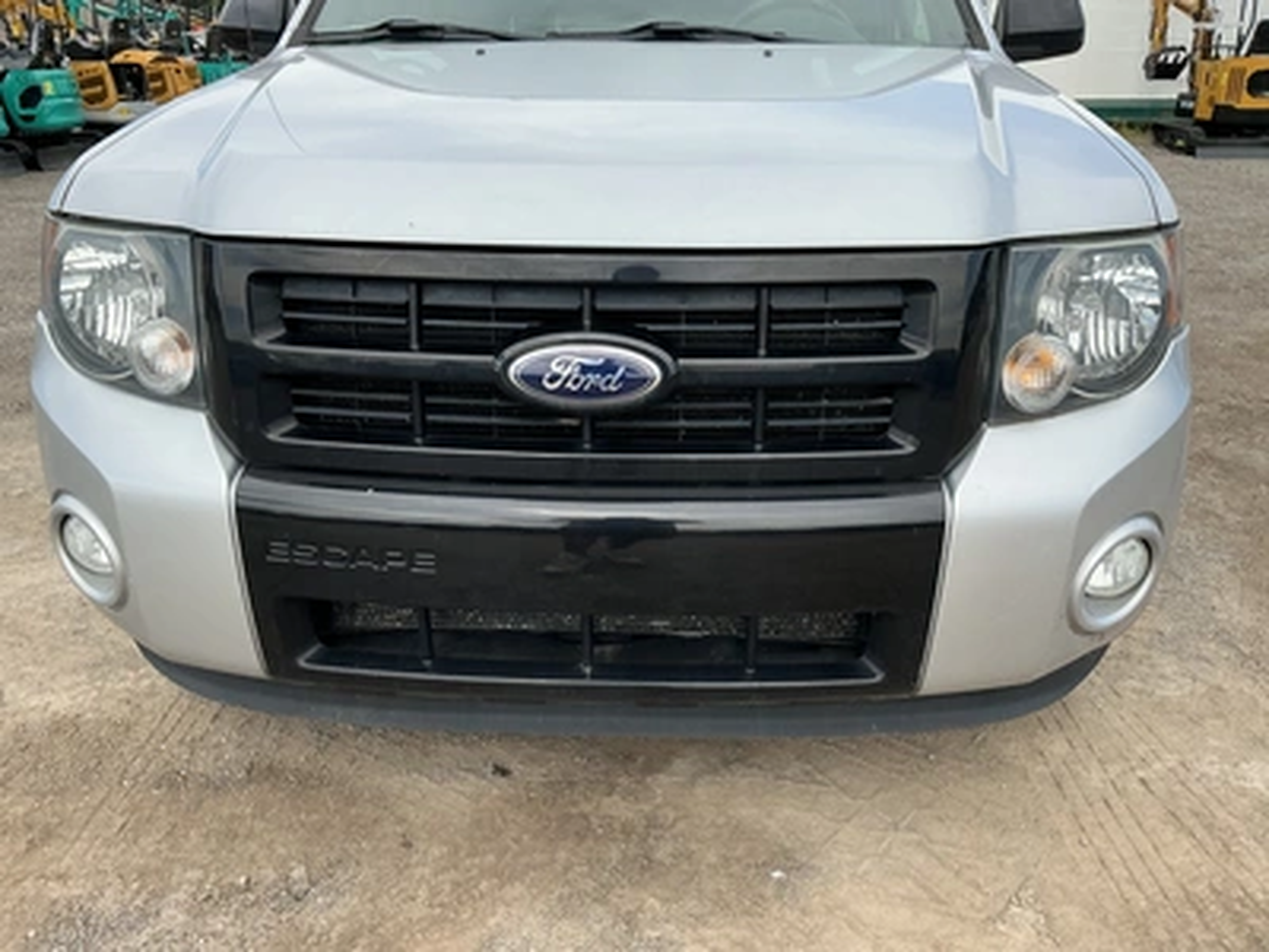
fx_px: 1026
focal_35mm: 28
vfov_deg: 49.7
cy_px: 476
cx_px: 634
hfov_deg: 63.4
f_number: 1.8
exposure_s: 1/739
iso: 25
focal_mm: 3
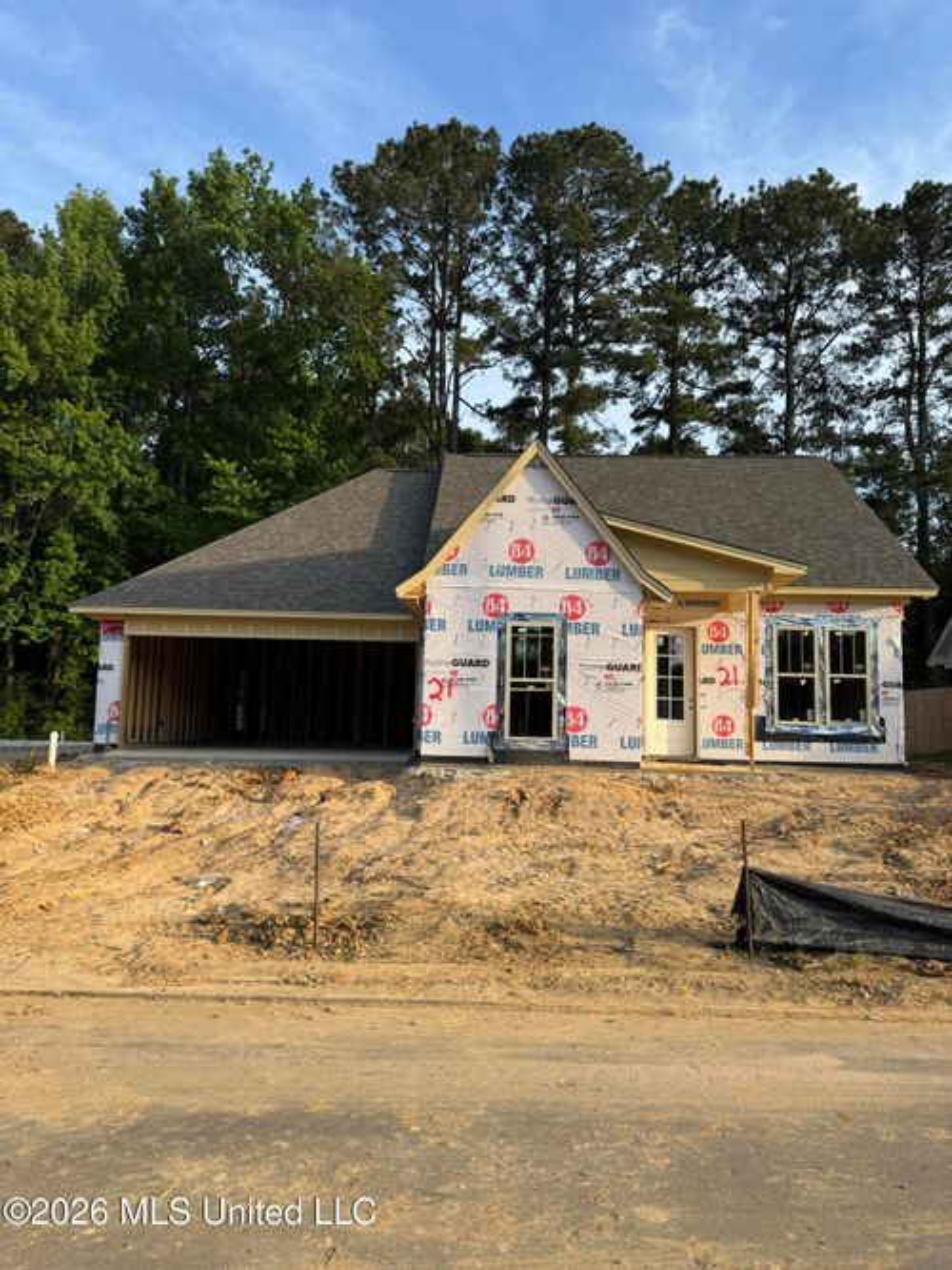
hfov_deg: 56.8
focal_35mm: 24
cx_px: 476
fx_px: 880
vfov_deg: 71.6
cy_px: 635
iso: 80
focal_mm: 6.76
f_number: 1.78
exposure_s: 1/1395
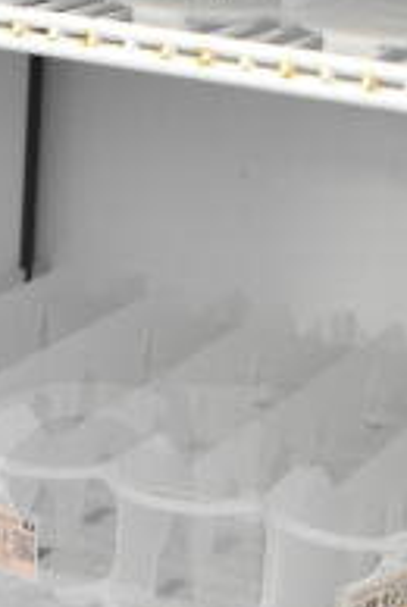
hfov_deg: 10.7
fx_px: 2146
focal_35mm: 127
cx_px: -13
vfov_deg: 15.8
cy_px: 632
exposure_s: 1/30
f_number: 3.5
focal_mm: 18
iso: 2200
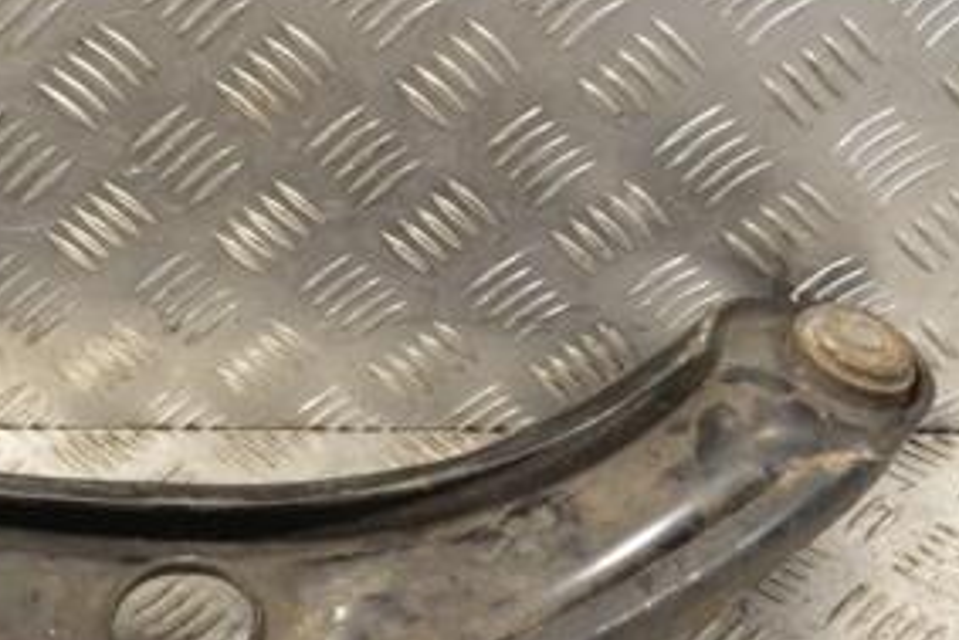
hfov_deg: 28.0
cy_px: 521
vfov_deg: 19.3
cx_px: 149
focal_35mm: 70
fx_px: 1866
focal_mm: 22
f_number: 8
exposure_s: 1/250
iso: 3200
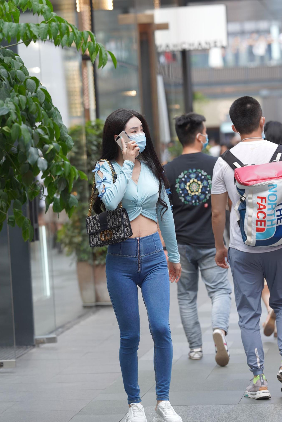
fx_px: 1939
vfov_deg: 12.5
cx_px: 162
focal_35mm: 165
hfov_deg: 8.3
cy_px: 190
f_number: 3.5
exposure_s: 1/500
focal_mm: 135
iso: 500
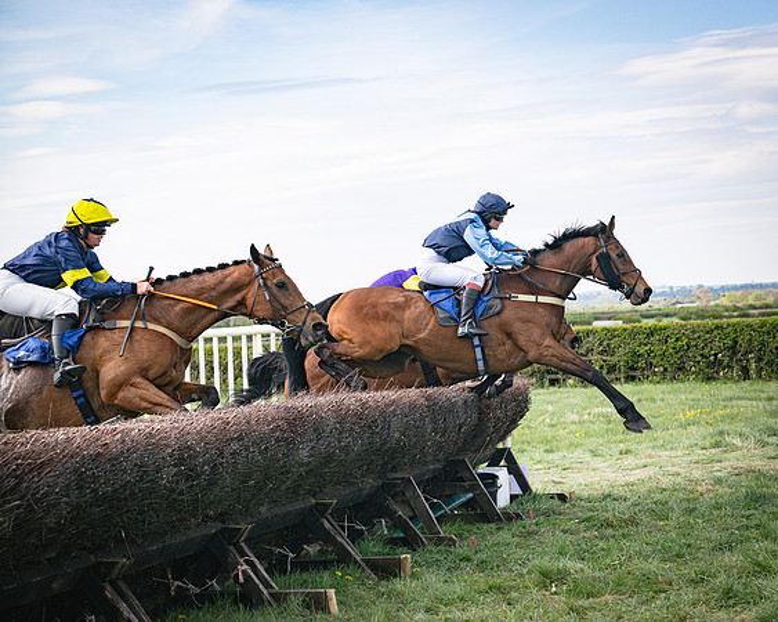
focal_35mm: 86
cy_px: 285
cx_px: 507
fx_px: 1973
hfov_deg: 22.2
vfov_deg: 17.9
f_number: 5
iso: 400
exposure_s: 1/3200
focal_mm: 70
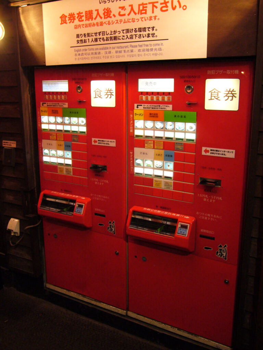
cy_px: 175
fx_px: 355
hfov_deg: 40.7
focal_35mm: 35
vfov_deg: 52.6
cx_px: 132
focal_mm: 5.8
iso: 200
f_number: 2.8
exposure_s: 1/8
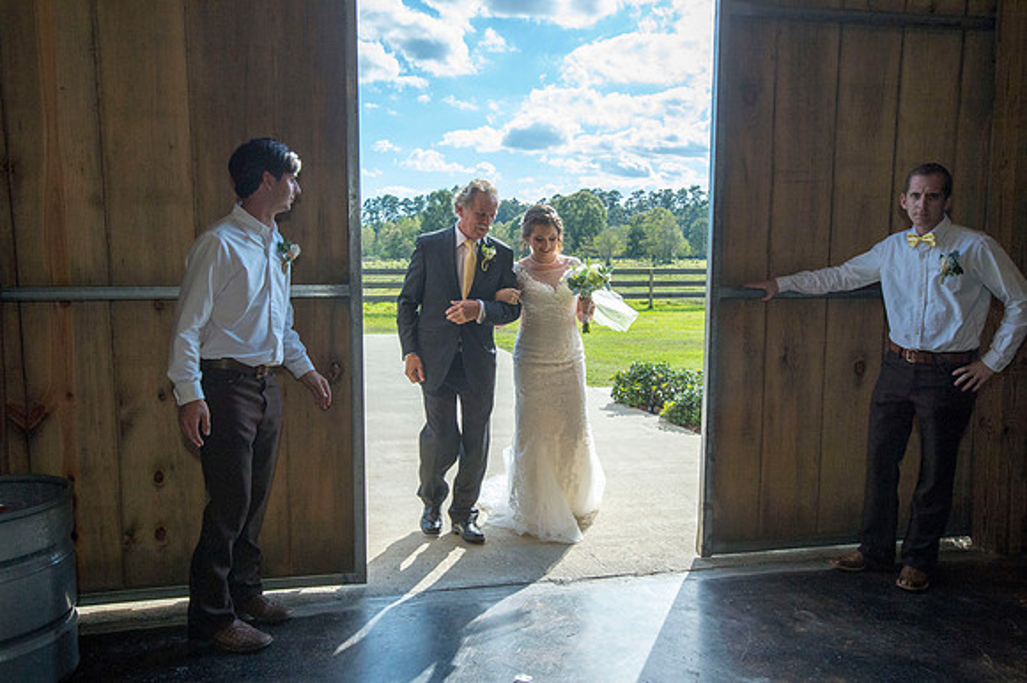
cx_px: 514
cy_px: 342
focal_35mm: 30
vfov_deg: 43.6
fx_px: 855
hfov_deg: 62.0
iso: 1600
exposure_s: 1/1600
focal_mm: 30
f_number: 10
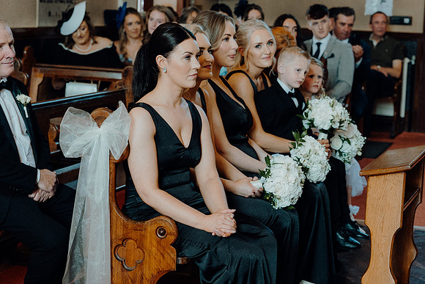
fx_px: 1039
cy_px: 142
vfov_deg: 15.5
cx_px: 212
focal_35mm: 88
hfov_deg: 23.1
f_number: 3.5
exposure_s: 1/200
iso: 2000
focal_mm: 59
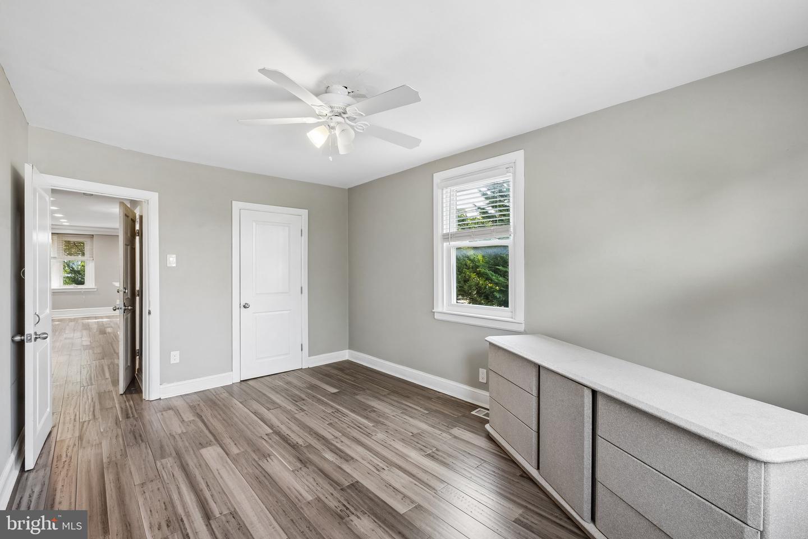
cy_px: 270
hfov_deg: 100.4
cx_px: 404
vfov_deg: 77.3
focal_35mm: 15
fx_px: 337
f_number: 8
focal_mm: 10
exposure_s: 1/7
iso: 250
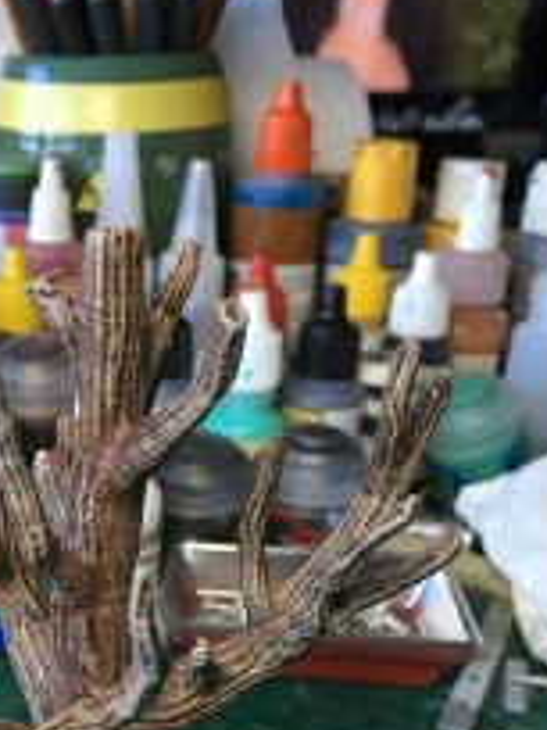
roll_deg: -1.4
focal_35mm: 57
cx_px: 104
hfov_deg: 25.2
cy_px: 666
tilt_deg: -27.7
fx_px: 1201
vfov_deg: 32.0
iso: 40
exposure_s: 1/33
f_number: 2.2
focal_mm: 4.15
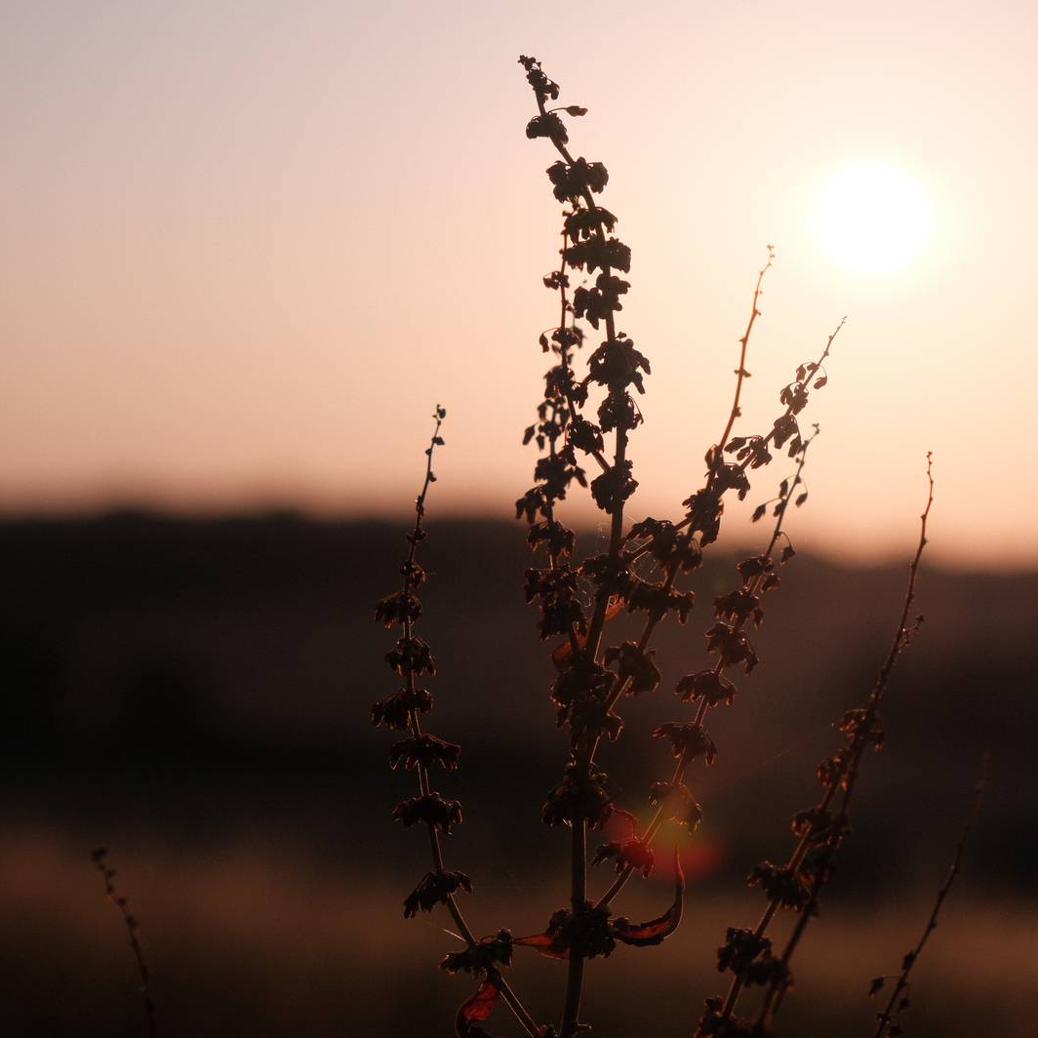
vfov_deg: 17.2
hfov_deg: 17.1
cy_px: 519
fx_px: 3426
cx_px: 766
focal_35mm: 101
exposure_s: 1/3500
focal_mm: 52.4
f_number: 5.6
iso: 640
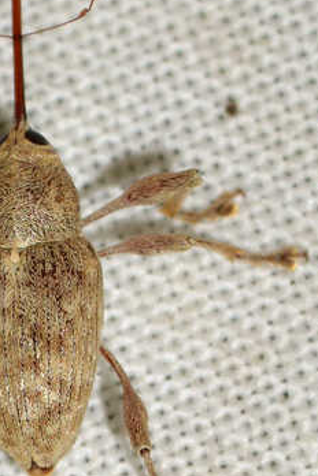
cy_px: 209
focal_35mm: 276
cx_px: 38
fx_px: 3657
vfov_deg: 7.5
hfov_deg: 5.0
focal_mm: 100
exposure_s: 1/200
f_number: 20
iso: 100
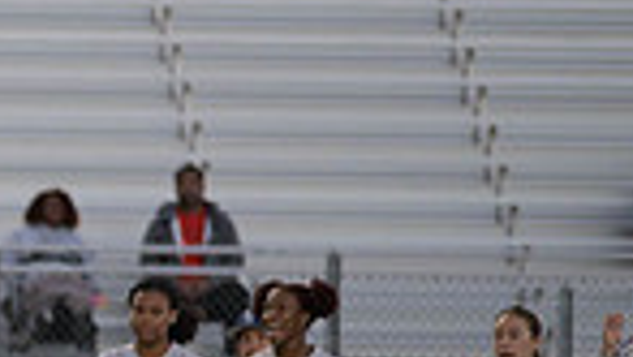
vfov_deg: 1.5
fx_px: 13860
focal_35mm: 825
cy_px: 523
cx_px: -461
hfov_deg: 2.6
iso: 1100
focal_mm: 200
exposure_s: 1/640
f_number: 2.8
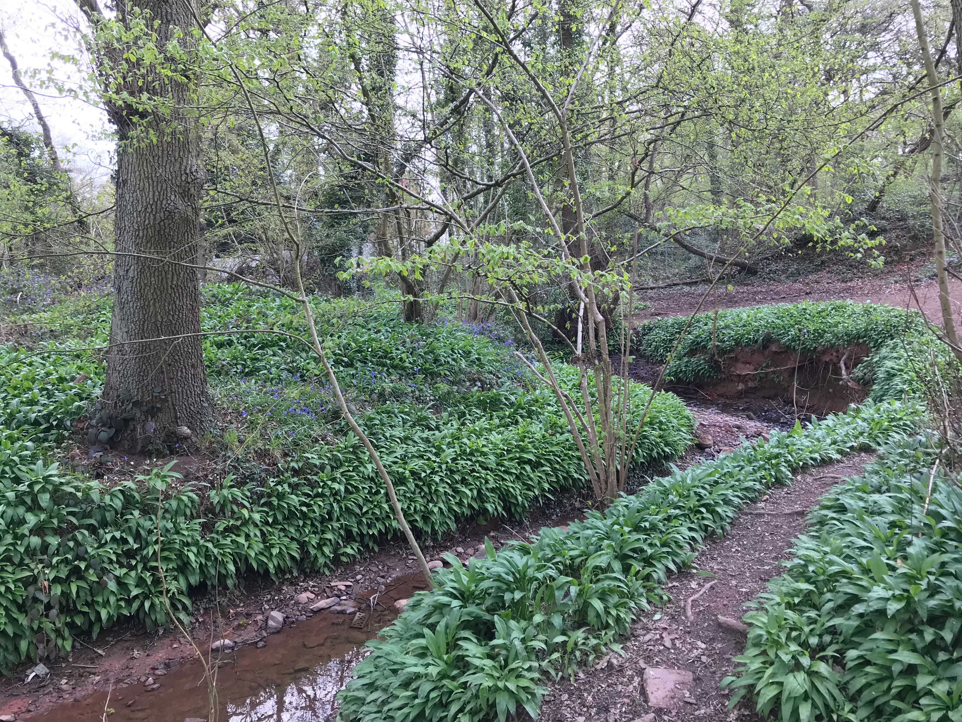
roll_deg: -0.7
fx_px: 778
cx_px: 481
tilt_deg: -4.9
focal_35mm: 28
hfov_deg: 63.4
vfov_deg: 49.7
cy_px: 361
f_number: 1.8
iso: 20
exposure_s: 1/100
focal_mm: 3.99
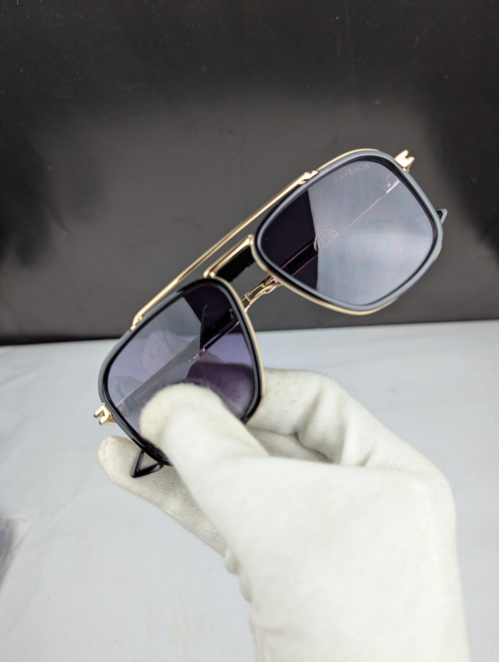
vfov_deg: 71.5
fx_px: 460
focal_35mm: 24
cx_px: 250
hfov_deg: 56.9
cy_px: 331
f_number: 1.85
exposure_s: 1/208
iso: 87
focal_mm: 6.81
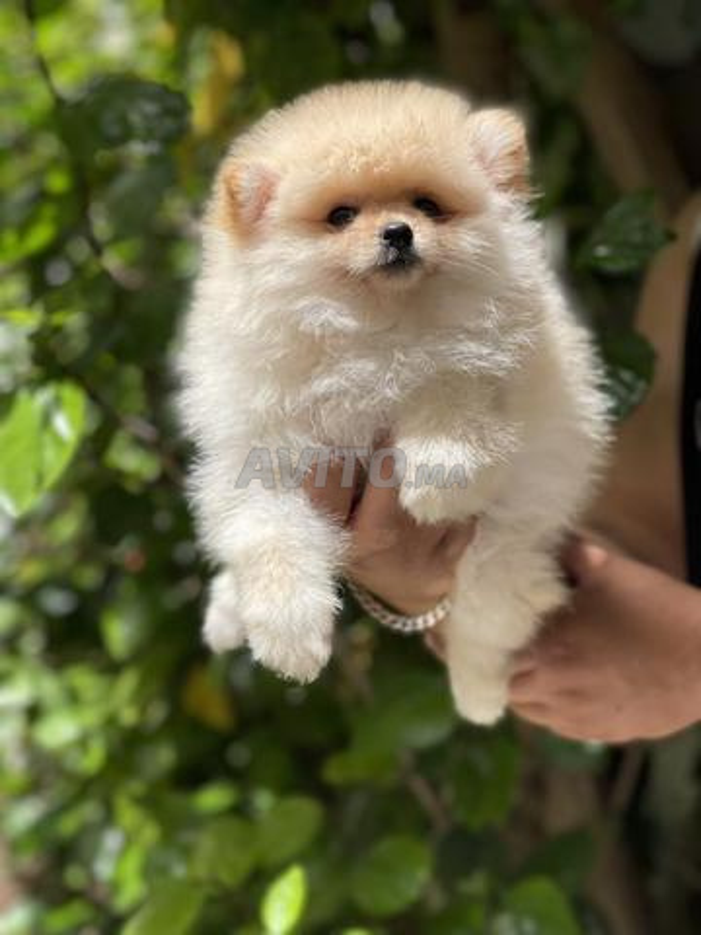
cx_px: 350
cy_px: 468
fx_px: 1728
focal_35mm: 64
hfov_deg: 22.9
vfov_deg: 30.3
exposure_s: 1/708
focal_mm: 7.5
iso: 32
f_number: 2.2
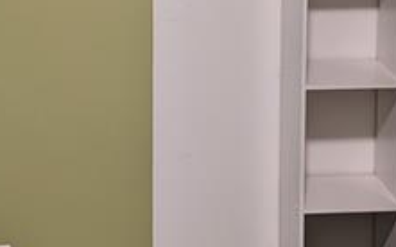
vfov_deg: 10.9
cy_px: -36
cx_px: 206
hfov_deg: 17.7
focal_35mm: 118
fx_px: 1273
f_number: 1.68
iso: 369
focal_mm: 6.9
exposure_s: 1/120
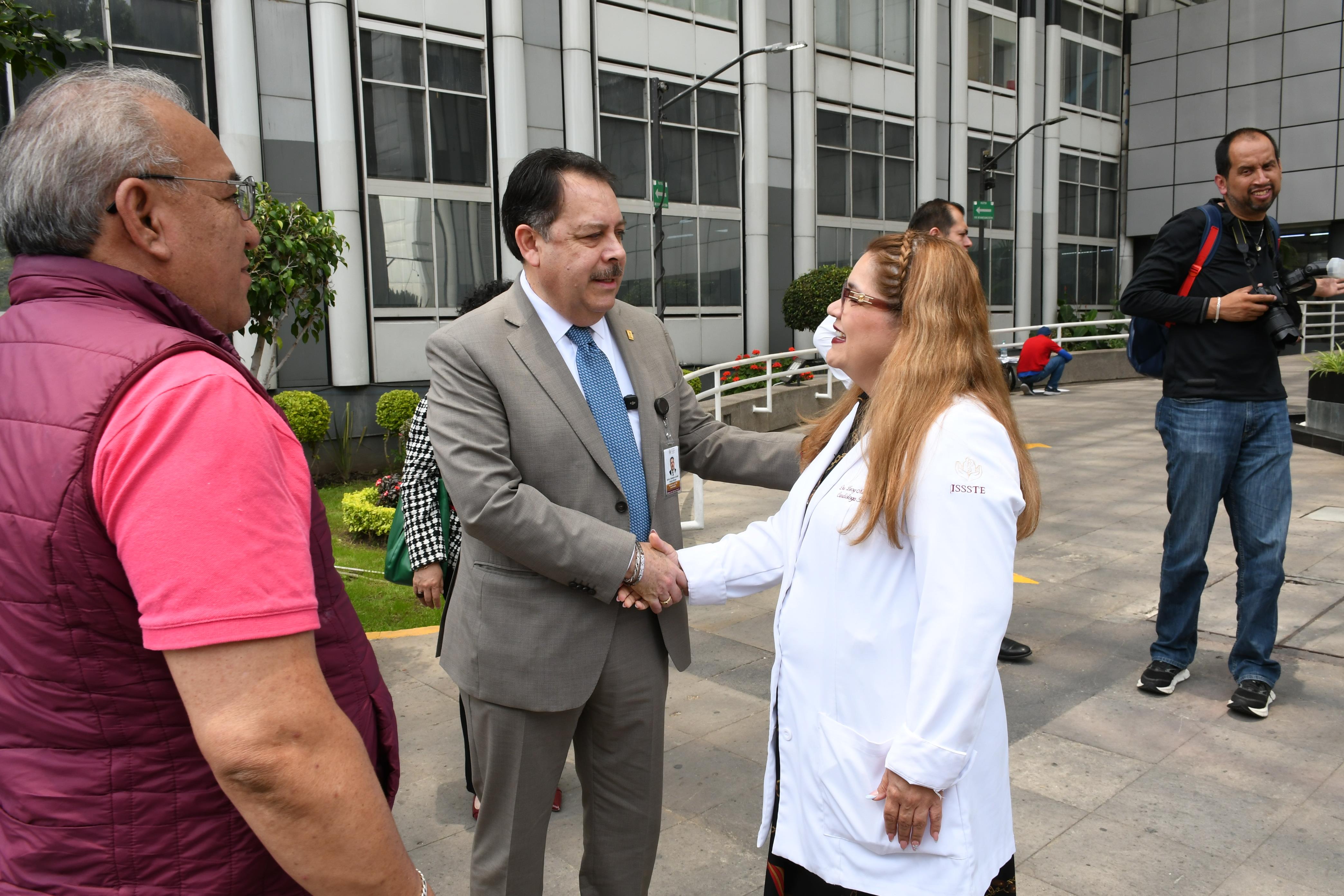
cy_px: 448
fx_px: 1008
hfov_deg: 67.4
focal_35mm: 27
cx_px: 672
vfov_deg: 47.9
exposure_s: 1/250
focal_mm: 18
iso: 400
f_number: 9
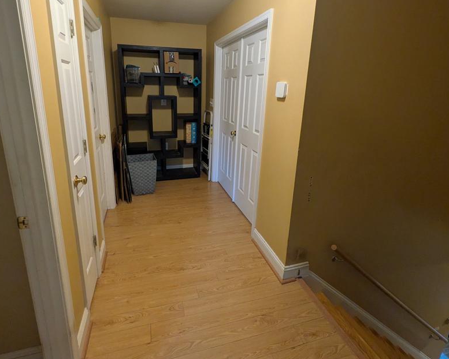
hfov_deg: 86.2
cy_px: 143
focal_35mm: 18
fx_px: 239
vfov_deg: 73.0
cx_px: 207
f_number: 2.2
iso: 318
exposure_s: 1/60
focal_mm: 1.83
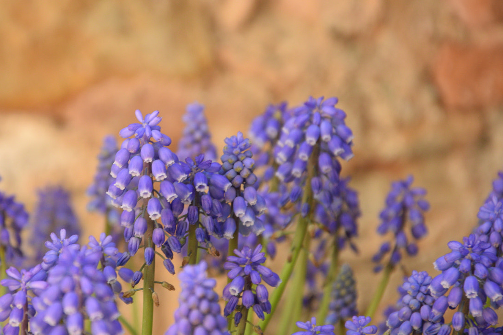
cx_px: 137
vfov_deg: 6.0
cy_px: 155
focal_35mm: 230
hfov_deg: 9.0
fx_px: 3209
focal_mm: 105
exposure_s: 1/100
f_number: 5.6
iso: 400
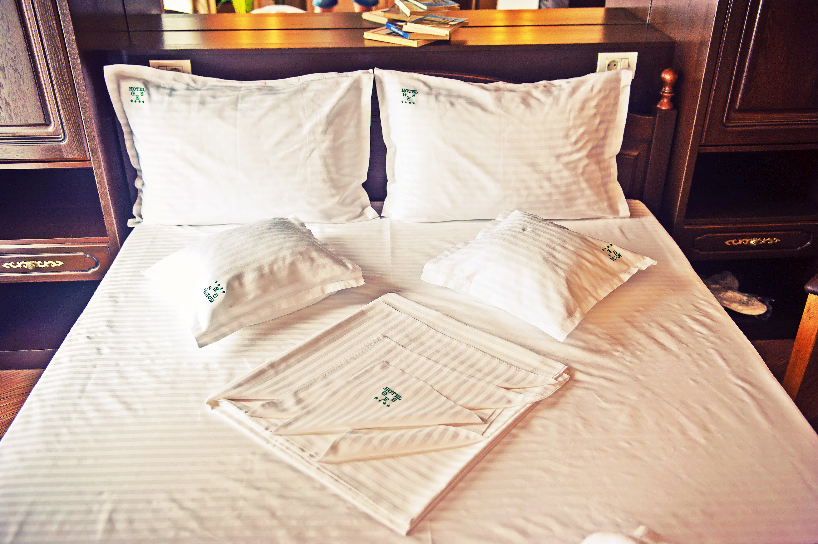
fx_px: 772
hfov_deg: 55.8
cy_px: 272
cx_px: 409
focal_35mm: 34
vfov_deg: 38.8
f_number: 3.2
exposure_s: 1/125
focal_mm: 34
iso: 640
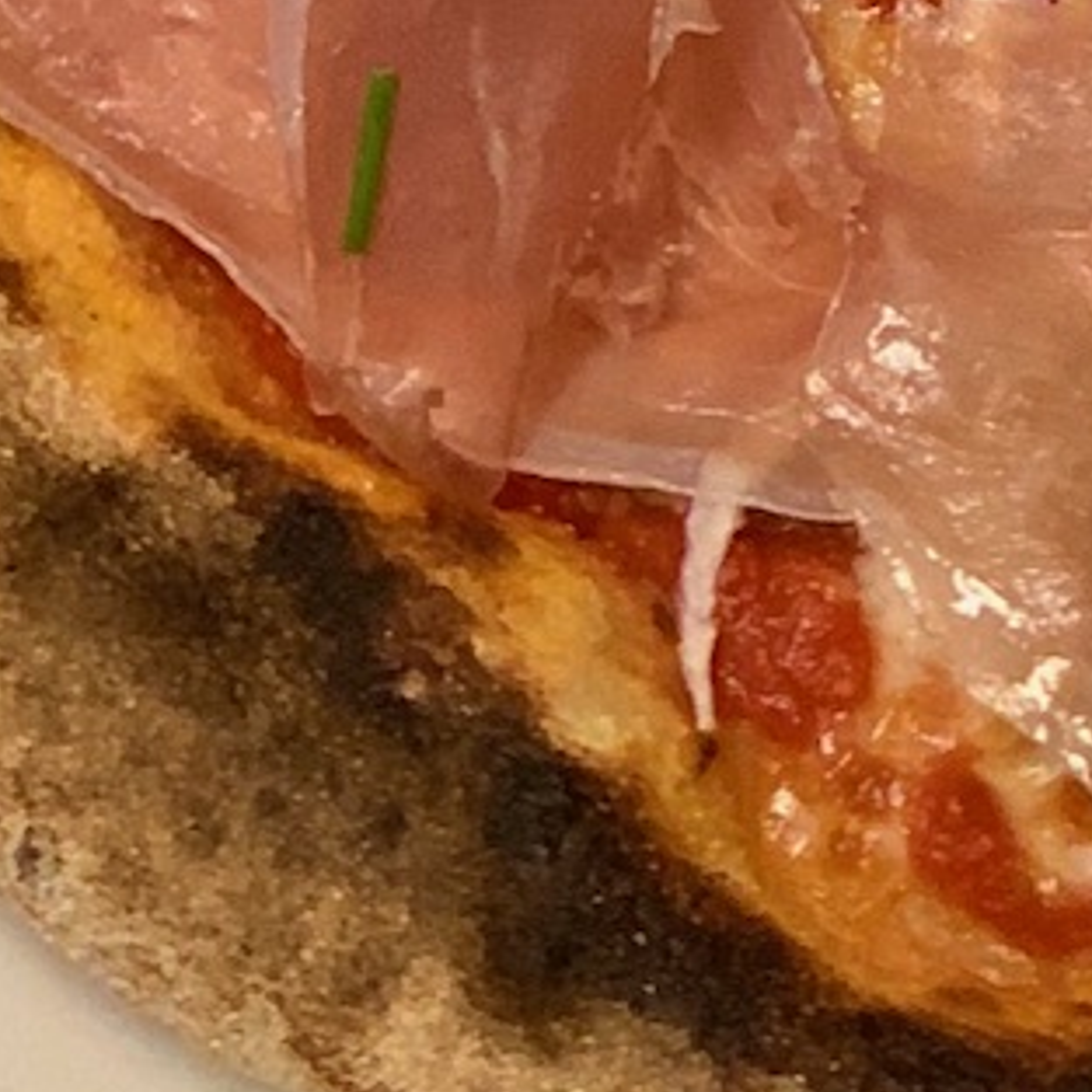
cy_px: -565
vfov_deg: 5.8
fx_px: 10743
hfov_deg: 5.8
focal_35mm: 301
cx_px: 1633
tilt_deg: -67.0
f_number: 2.4
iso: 125
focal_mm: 6
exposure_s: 1/50
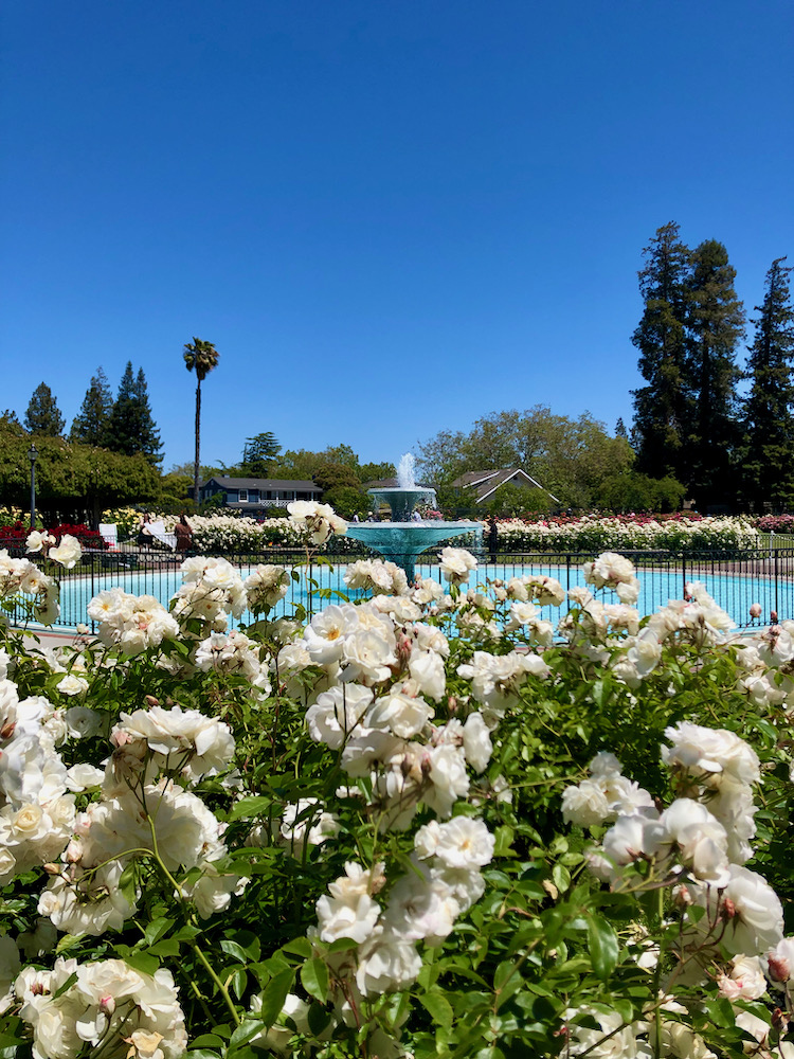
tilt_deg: +0.4
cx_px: 397
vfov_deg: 63.4
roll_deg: +2.2
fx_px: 856
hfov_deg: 49.7
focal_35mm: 28
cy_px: 530
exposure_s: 1/3040
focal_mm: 3.99
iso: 20
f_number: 1.8
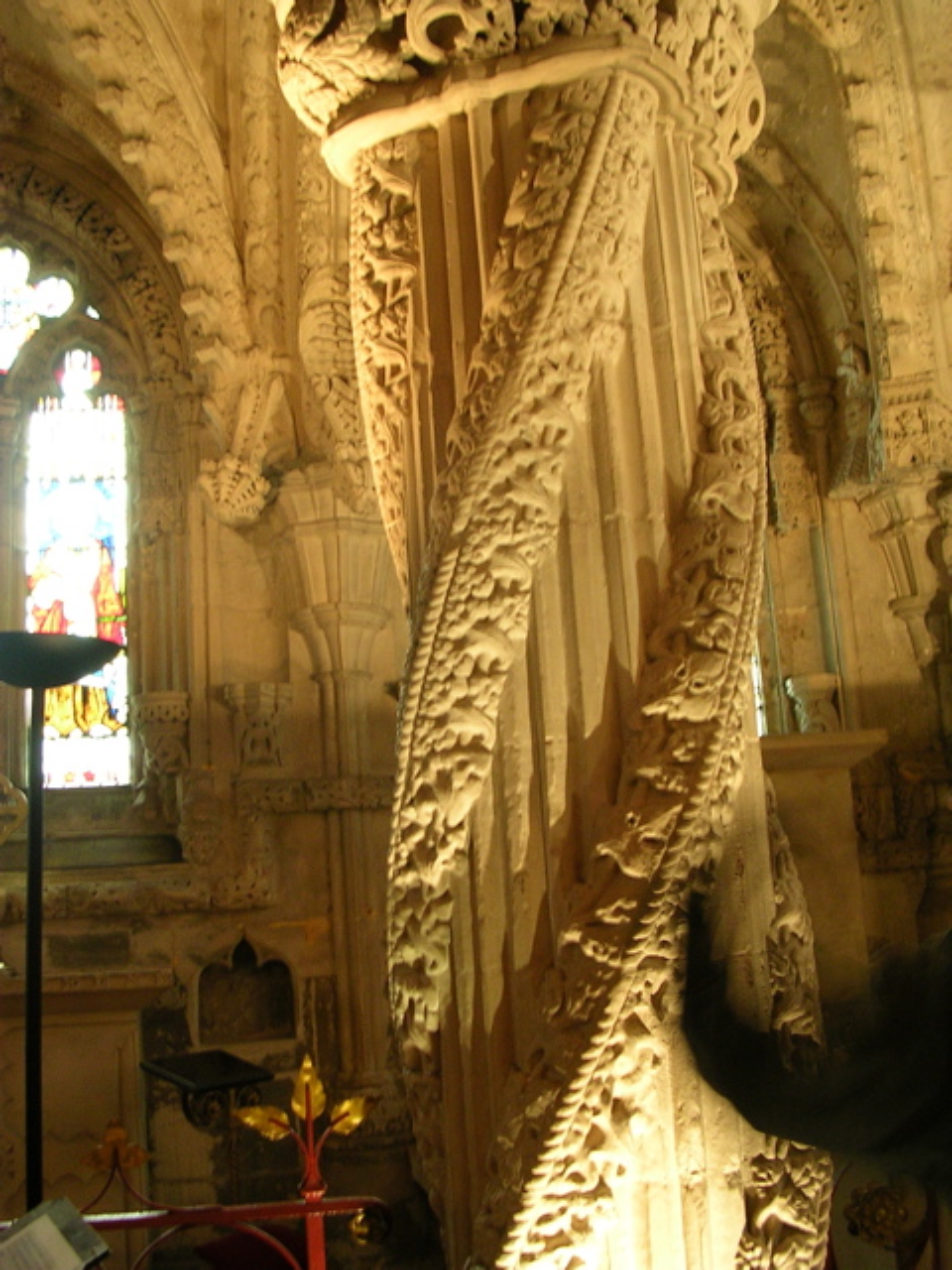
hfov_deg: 37.7
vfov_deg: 49.0
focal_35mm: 38
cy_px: 635
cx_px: 476
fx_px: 1393
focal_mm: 5.8
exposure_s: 1/4.2
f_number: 2.8
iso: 100
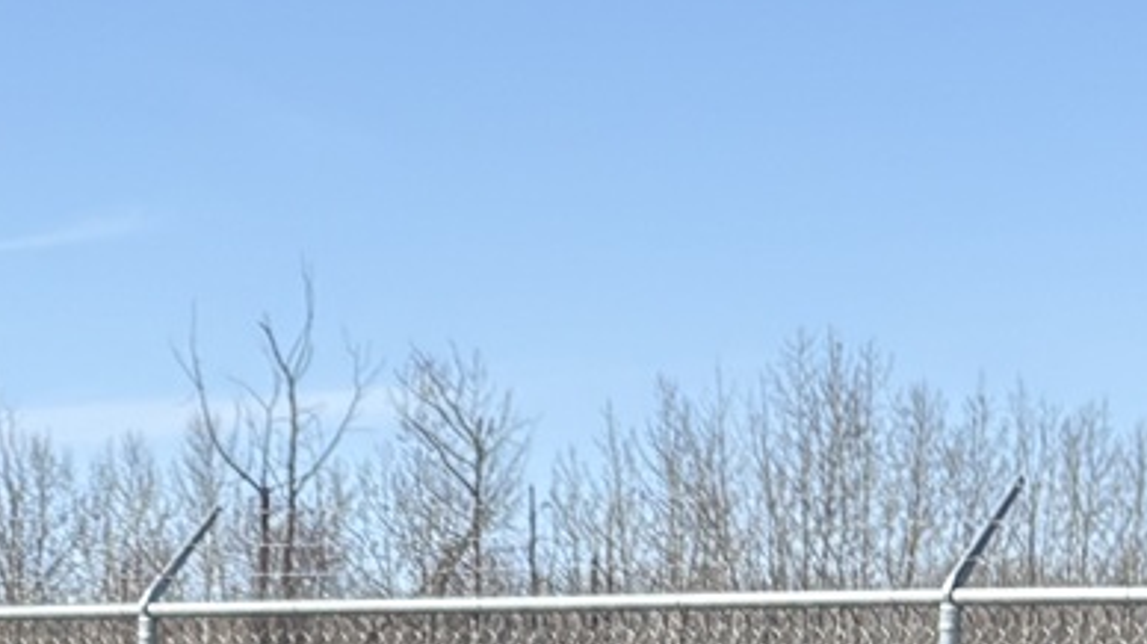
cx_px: -176
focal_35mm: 171
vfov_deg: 6.6
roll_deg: -0.3
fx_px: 5199
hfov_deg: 12.3
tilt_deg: -9.9
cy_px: 1799
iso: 50
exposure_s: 1/2747
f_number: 1.6
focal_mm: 5.96
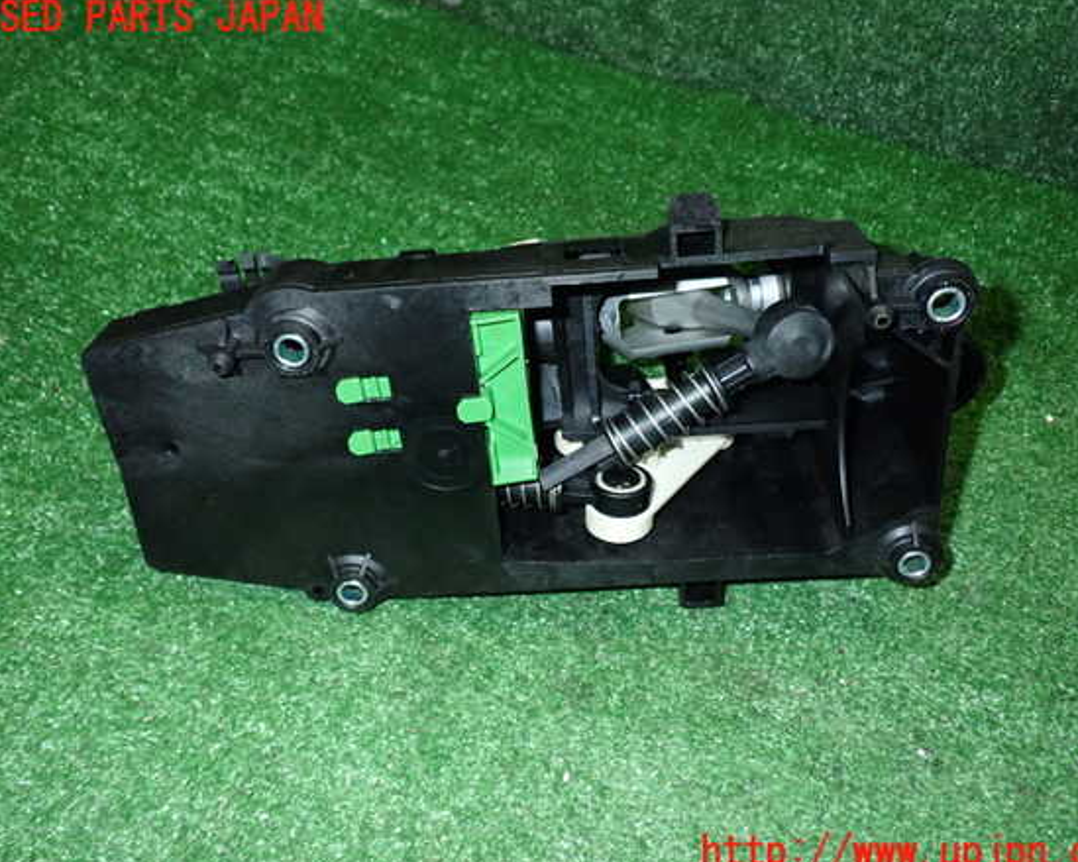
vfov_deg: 45.8
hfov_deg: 55.7
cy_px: 436
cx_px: 556
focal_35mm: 32
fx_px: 1021
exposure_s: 1/30
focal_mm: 5.4
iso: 800
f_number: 6.3
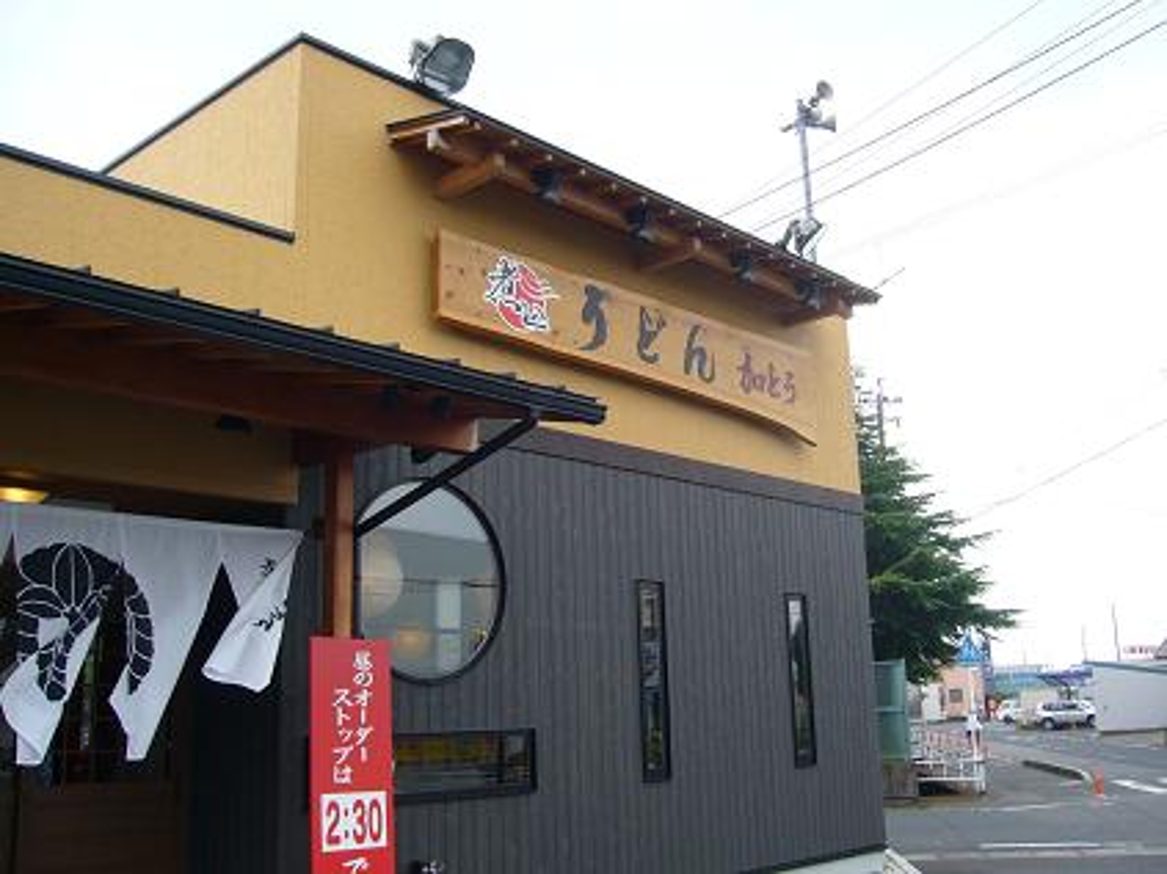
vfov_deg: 40.7
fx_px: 1180
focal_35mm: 35
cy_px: 437
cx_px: 584
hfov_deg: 52.6
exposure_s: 1/160
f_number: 5.6
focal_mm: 5.8
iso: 80
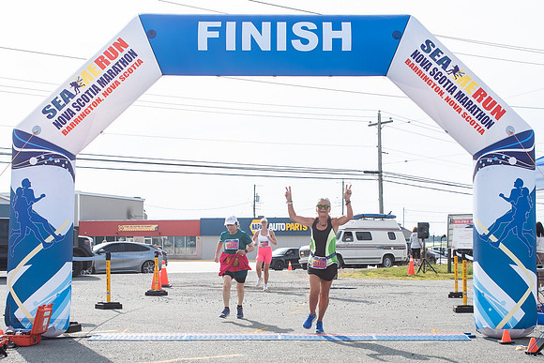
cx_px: 302
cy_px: 240
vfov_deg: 22.6
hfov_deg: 33.5
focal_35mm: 60
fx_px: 903
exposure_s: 1/3200
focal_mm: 32
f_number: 4
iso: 800
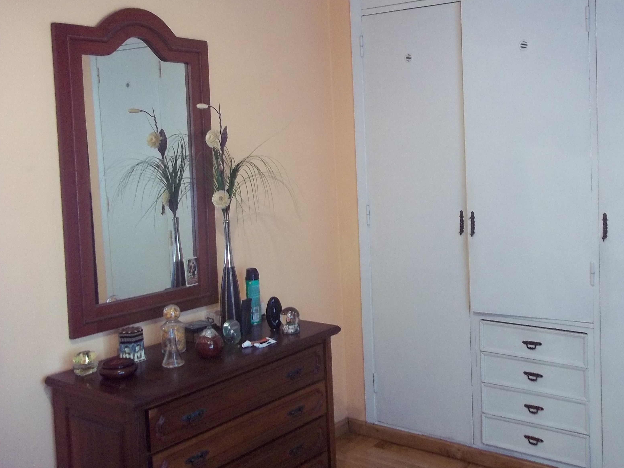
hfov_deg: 45.5
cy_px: 199
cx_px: 382
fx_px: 739
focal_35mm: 41
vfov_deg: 35.1
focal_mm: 5.7
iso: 174
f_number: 2.9
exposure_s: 1/8
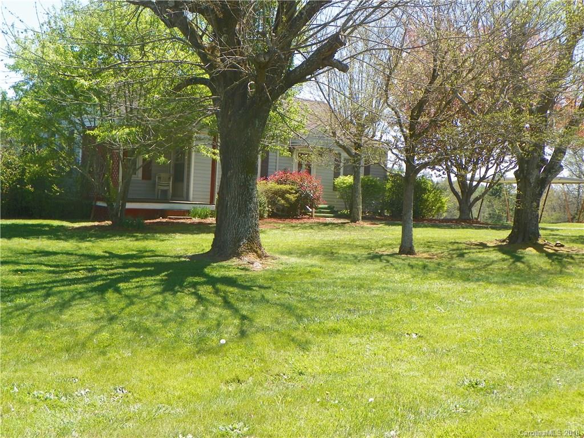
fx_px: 742
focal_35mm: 44
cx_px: 292
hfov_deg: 42.9
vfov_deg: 32.9
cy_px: 219
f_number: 4
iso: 64
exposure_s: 1/200
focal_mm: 7.9
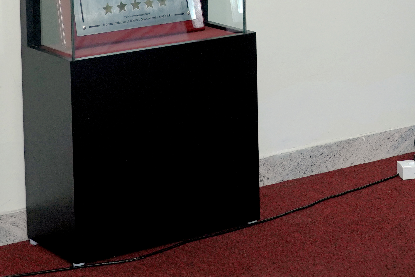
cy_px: -125
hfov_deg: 16.1
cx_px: 367
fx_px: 1452
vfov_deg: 10.5
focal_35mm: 126
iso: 1000
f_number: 7.1
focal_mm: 40
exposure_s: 1/160
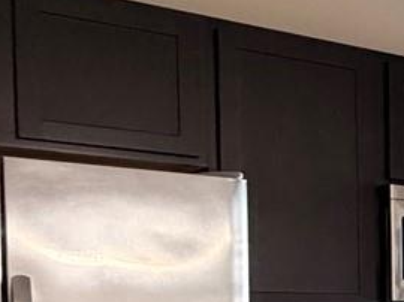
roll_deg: -0.1
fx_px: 968
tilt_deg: -3.5
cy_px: 357
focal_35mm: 83
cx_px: 750
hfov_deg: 18.1
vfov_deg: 17.0
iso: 400
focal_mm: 2.22
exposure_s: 1/60
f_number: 2.2
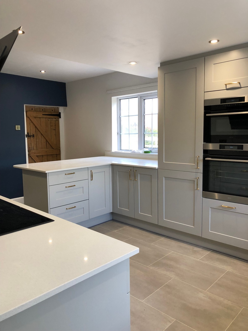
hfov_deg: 49.7
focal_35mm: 28
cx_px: 124
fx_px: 267
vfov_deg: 63.4
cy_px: 166
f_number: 1.8
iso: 25
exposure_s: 1/40
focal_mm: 4
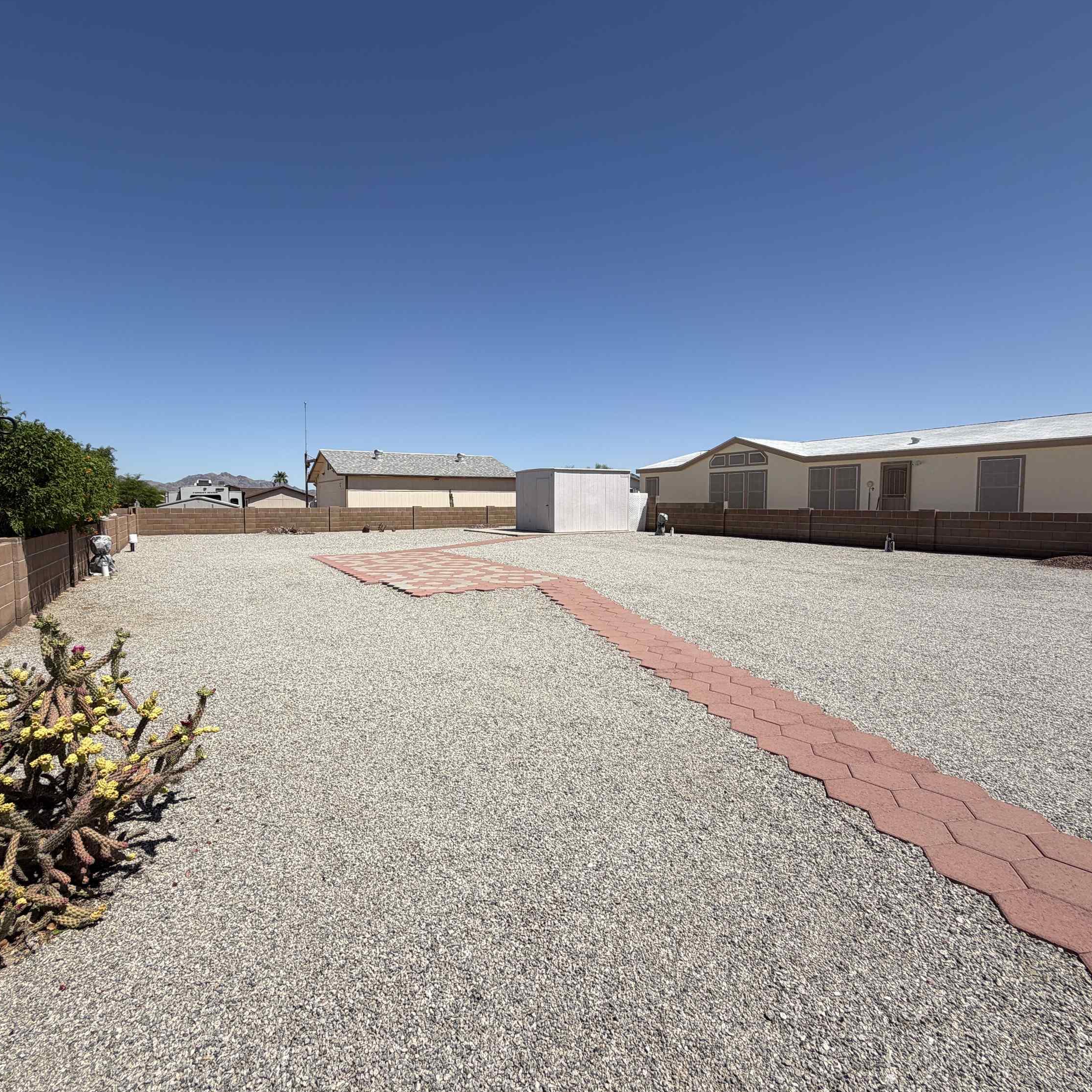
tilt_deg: -3.9
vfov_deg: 84.0
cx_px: 512
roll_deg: +0.2
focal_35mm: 17
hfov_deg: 83.9
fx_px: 607
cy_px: 537
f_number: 2.2
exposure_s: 1/1497
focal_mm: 2.22
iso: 20
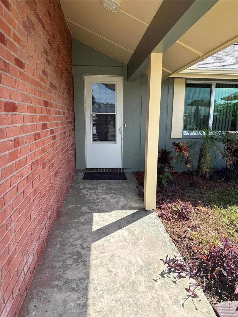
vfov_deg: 71.6
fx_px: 220
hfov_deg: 56.8
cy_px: 158
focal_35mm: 24
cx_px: 119
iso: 80
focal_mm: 6.76
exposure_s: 1/1770
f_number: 1.78
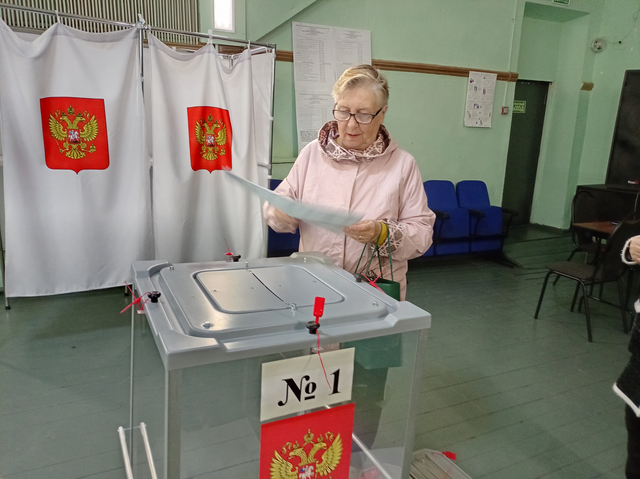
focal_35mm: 25
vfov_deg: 54.8
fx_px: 462
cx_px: 320
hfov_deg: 69.4
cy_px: 240
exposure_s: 1/25
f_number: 1.8
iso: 536
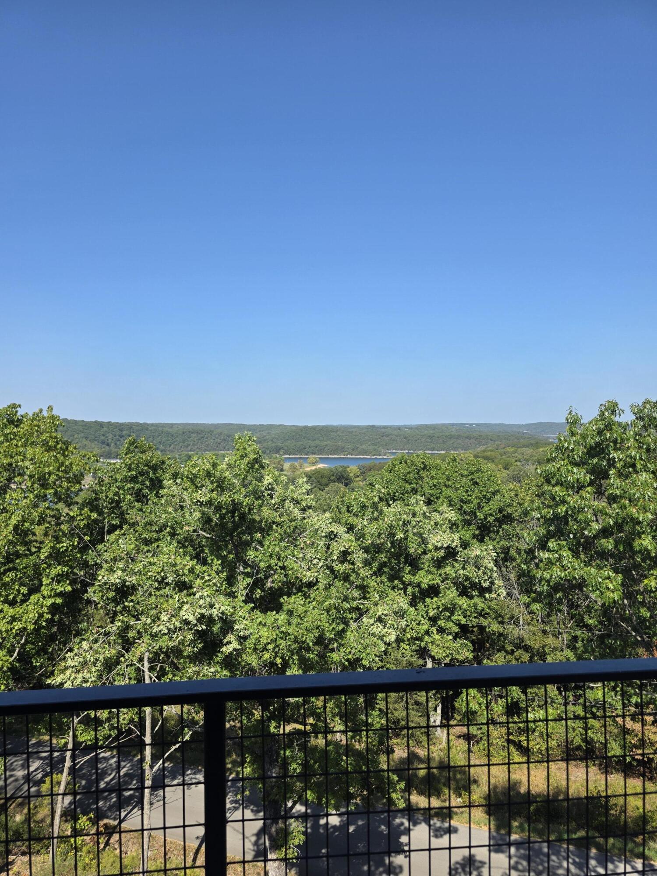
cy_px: 438
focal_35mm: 23
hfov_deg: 58.9
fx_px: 582
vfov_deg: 73.9
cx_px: 328
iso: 80
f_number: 1.7
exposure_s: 1/5296
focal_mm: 6.3
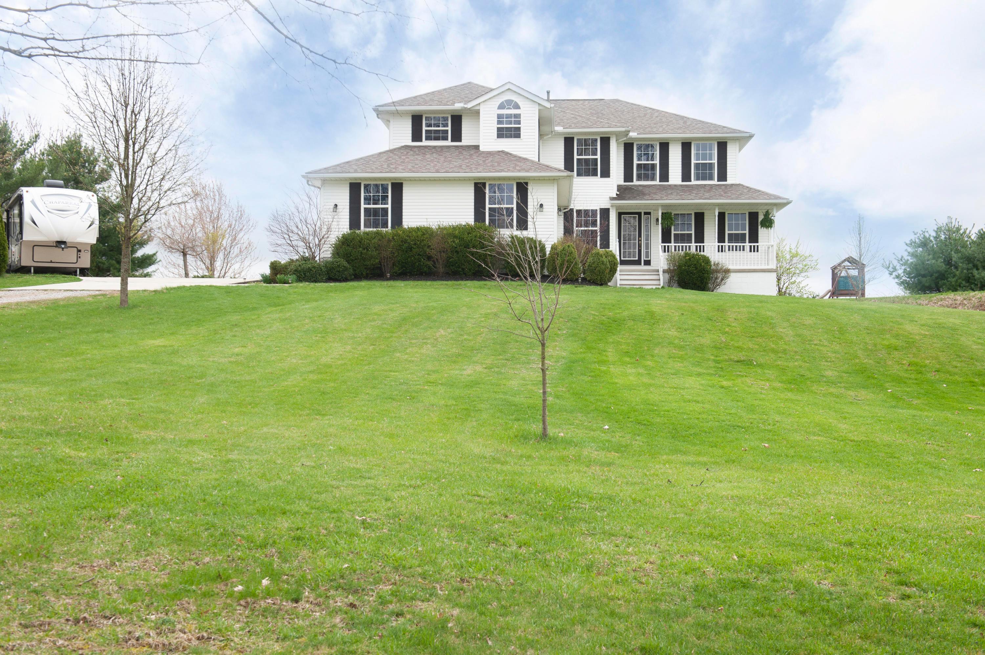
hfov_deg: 44.5
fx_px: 1203
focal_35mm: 44
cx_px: 492
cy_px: 328
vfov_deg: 30.5
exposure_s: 1/250
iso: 500
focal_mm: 44
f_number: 9
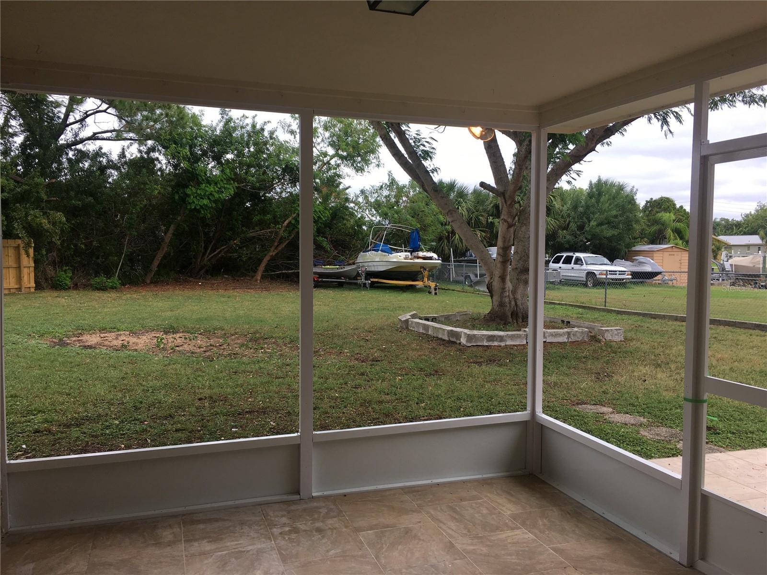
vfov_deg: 48.2
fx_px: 643
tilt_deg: -2.0
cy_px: 288
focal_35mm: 29
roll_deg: -0.2
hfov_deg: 61.7
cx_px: 384
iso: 25
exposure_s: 1/234
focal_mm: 4.15
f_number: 2.2
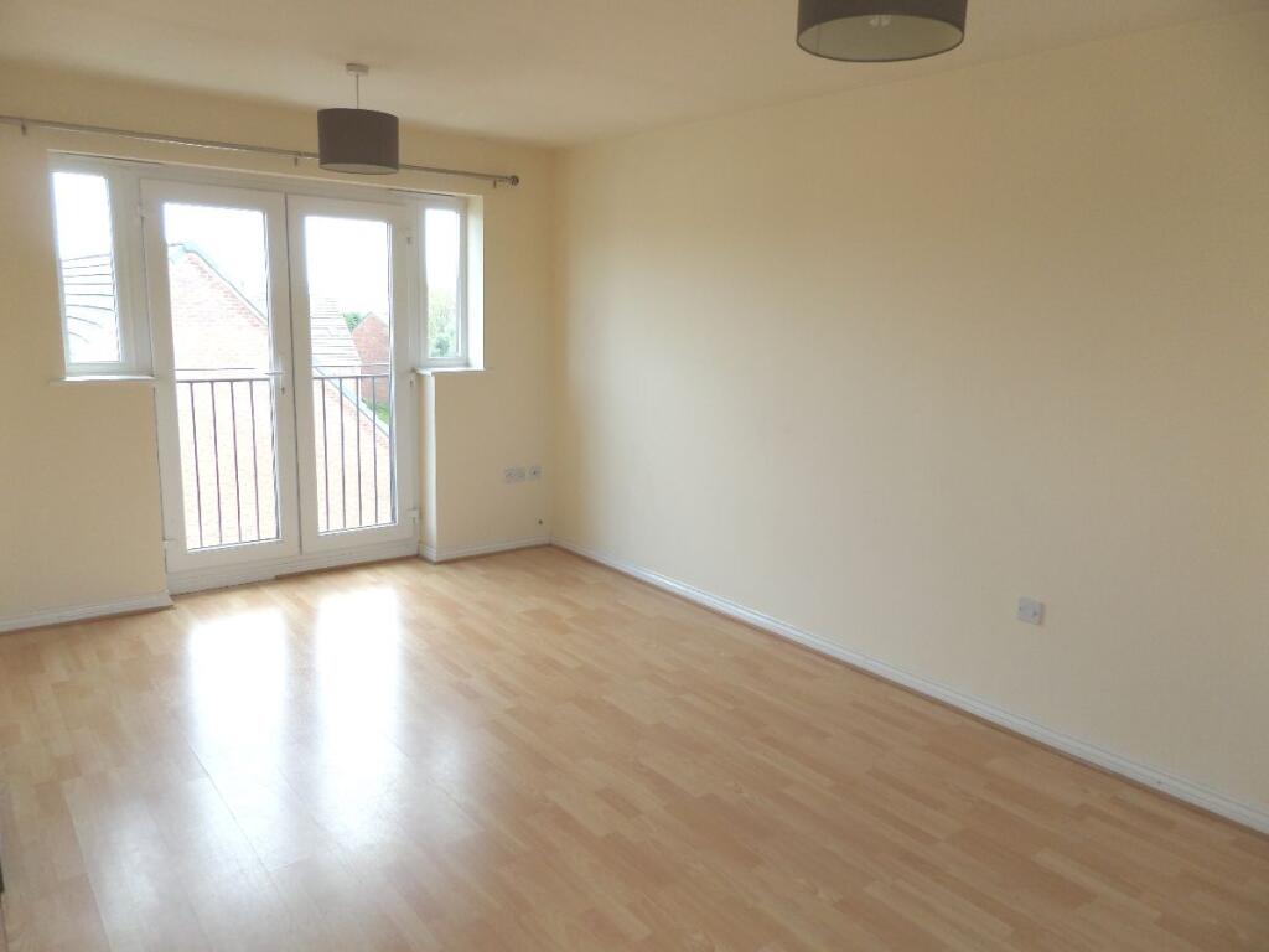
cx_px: 634
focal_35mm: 24
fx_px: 880
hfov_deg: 71.6
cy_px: 476
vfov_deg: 56.8
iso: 80
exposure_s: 1/90
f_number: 3.1
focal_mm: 4.3
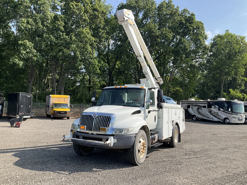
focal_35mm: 29
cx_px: 124
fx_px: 207
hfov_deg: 61.7
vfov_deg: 48.2
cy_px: 92
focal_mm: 3
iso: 25
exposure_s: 1/1098
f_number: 1.8
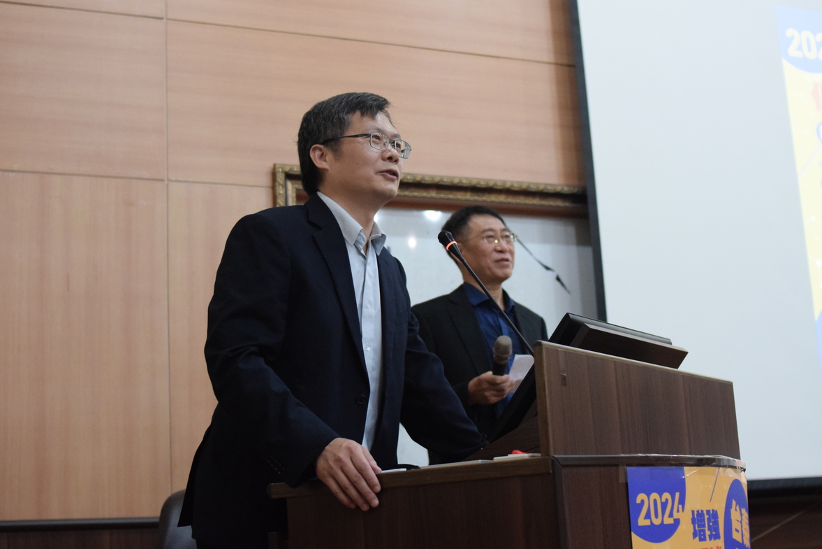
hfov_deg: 37.2
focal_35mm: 54
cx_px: 416
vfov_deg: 25.3
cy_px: 274
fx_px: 1222
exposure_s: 1/400
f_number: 2
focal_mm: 35
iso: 3200
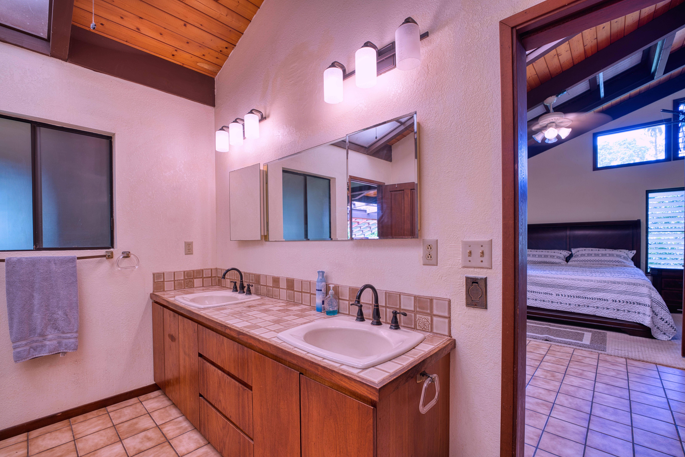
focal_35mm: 15
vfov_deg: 77.2
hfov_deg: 100.4
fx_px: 285
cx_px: 334
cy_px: 243
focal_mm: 14
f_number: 5.6
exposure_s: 1/6
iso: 50
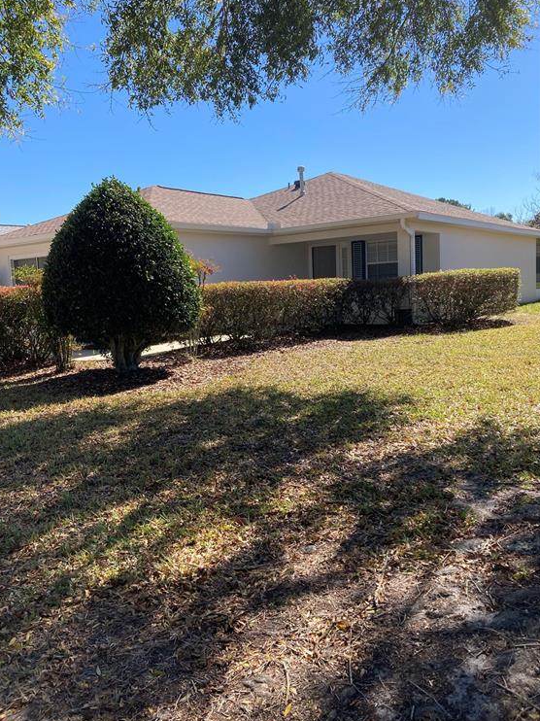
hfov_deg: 48.2
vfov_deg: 61.7
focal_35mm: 29
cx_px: 264
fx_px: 604
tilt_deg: -4.1
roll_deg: +3.3
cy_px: 353
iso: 20
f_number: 1.8
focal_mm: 3.99
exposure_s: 1/1066
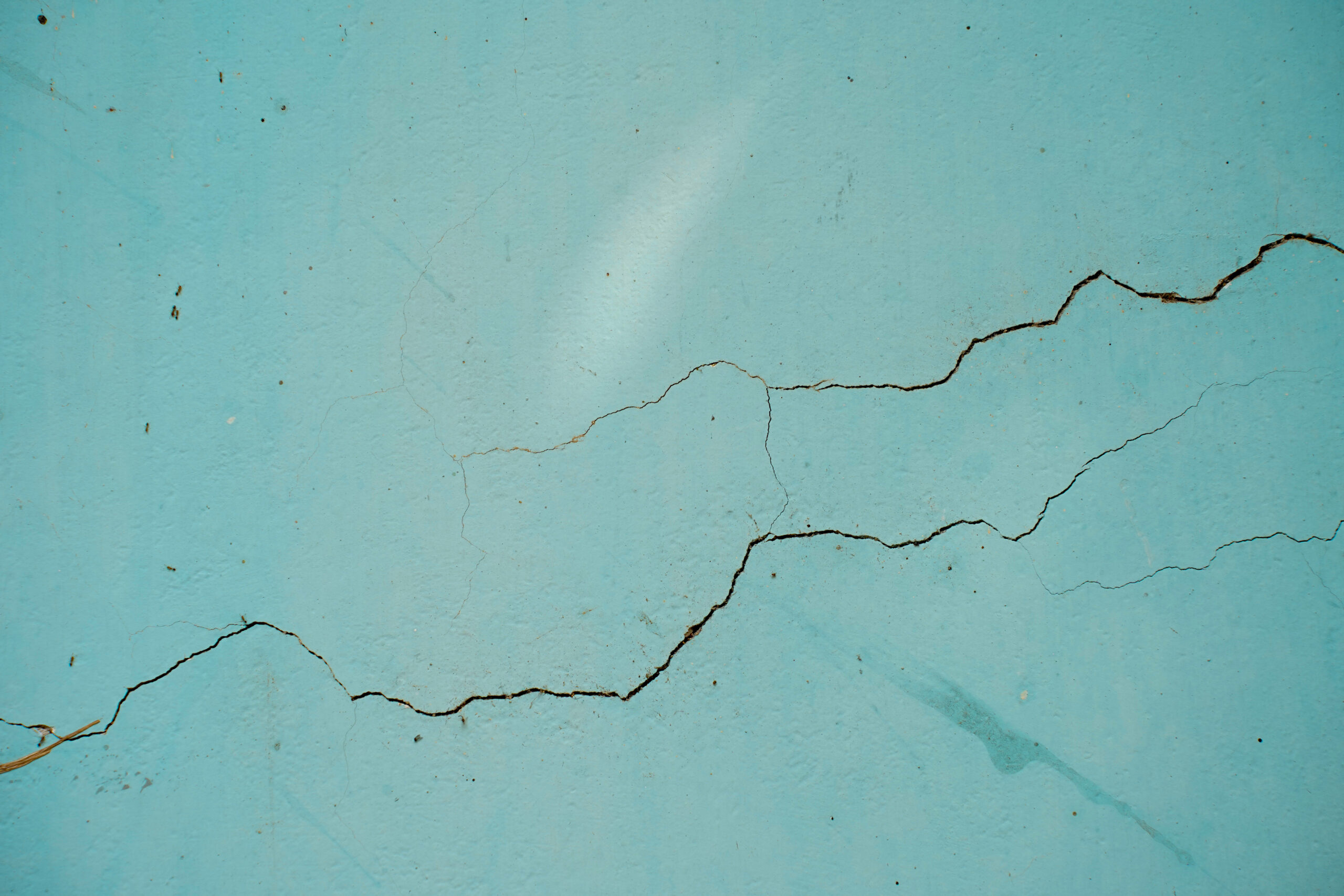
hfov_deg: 27.0
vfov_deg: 18.2
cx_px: 672
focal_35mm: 75
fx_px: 2800
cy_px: 448
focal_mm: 75
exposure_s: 1/200
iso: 250
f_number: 5
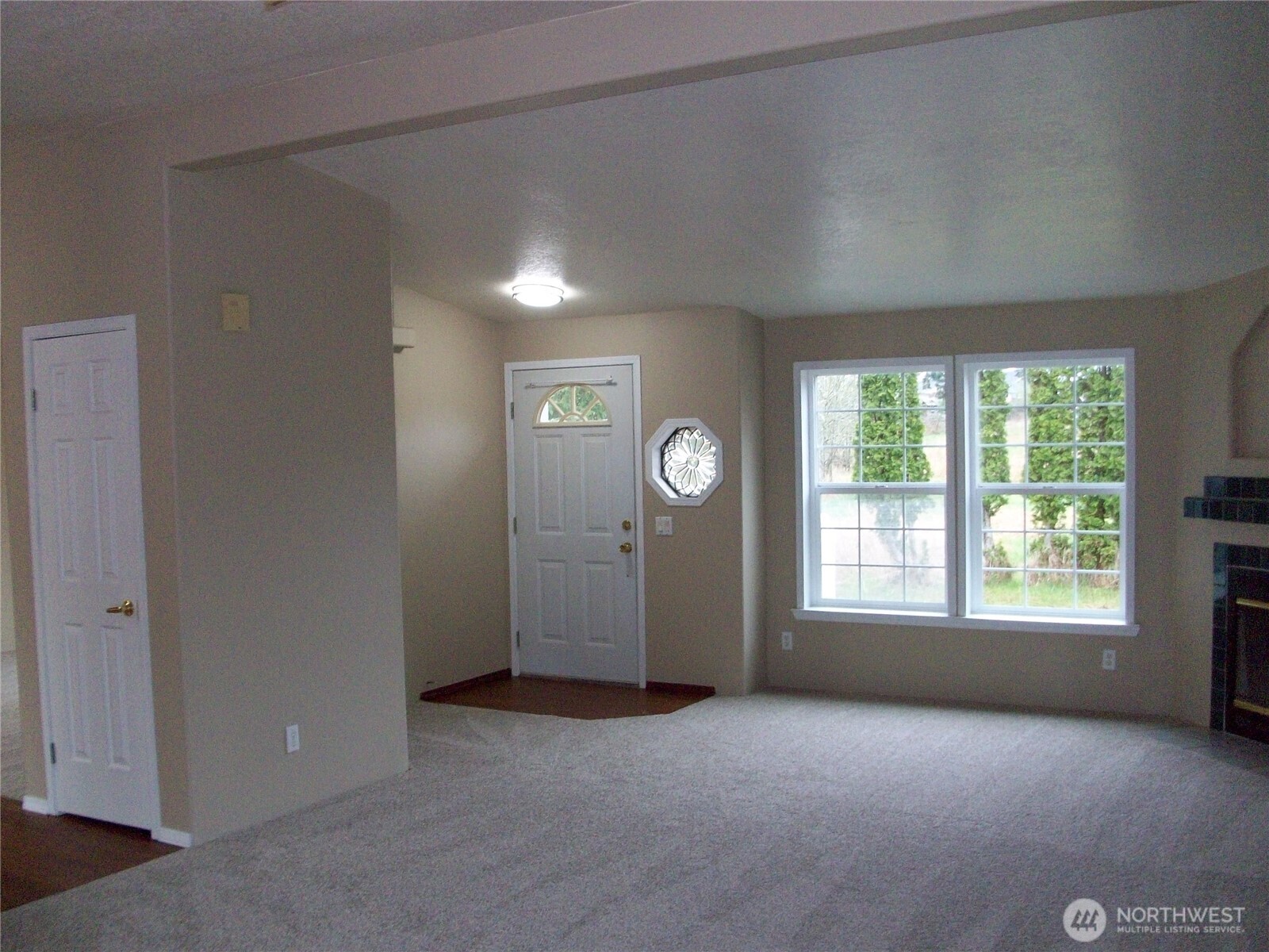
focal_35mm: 34
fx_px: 1246
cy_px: 476
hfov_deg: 54.0
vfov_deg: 41.8
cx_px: 634
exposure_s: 1/60
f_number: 2.8
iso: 200
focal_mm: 5.7
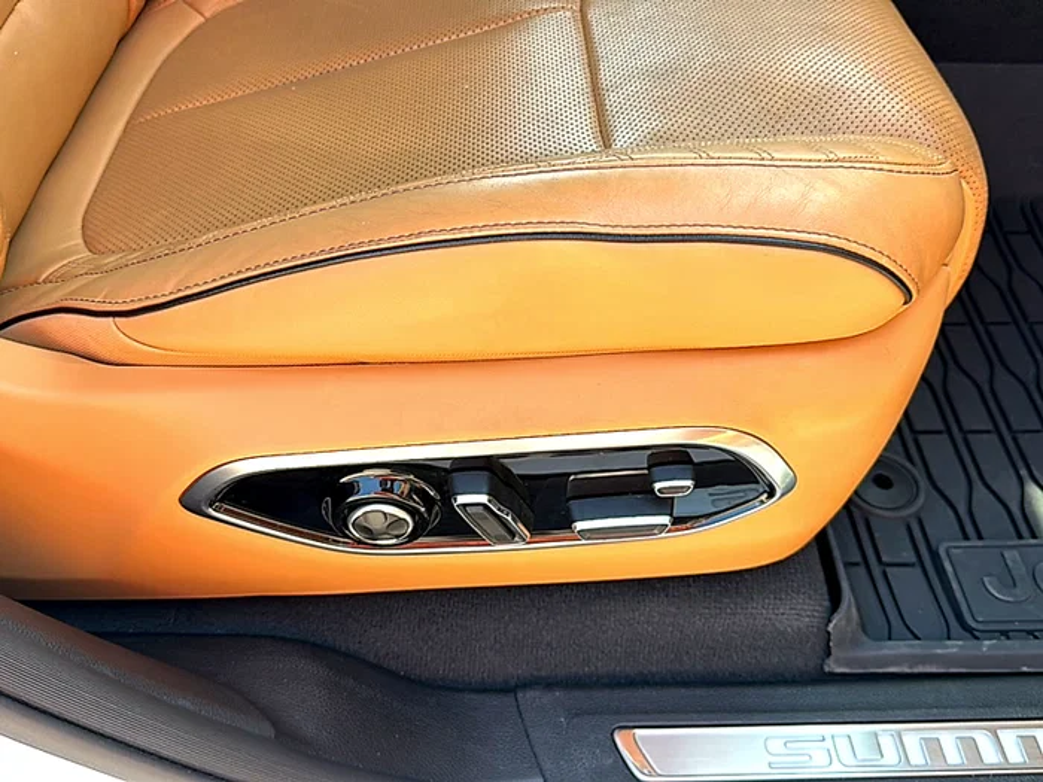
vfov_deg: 54.9
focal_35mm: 25
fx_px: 753
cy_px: 391
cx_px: 522
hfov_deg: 69.4
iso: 80
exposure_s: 1/397
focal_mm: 6.86
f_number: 1.78
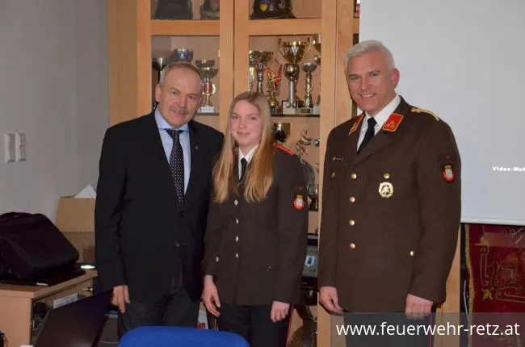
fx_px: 982
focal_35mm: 68
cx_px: 262
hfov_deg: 29.9
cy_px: 174
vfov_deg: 20.1
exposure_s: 1/60
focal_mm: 45
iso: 3200
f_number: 4.8
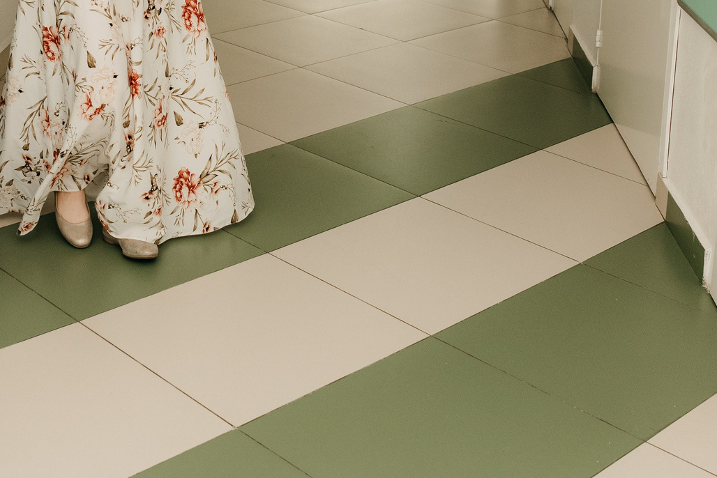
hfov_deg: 31.9
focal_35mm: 63
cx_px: 322
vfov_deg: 20.5
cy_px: -59
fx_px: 1255
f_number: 4
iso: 320
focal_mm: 24
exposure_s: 1/160
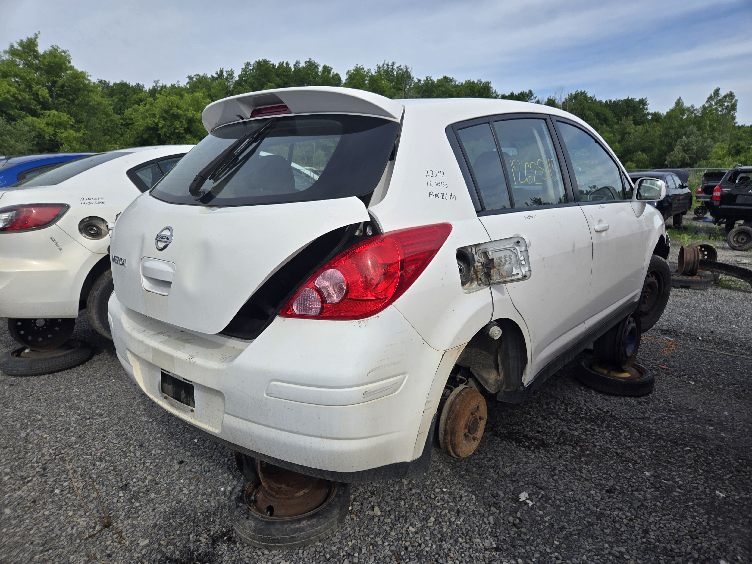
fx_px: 500
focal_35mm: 23
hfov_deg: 73.9
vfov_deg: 58.9
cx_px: 376
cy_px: 282
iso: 25
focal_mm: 5.4
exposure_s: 1/1869
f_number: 1.8
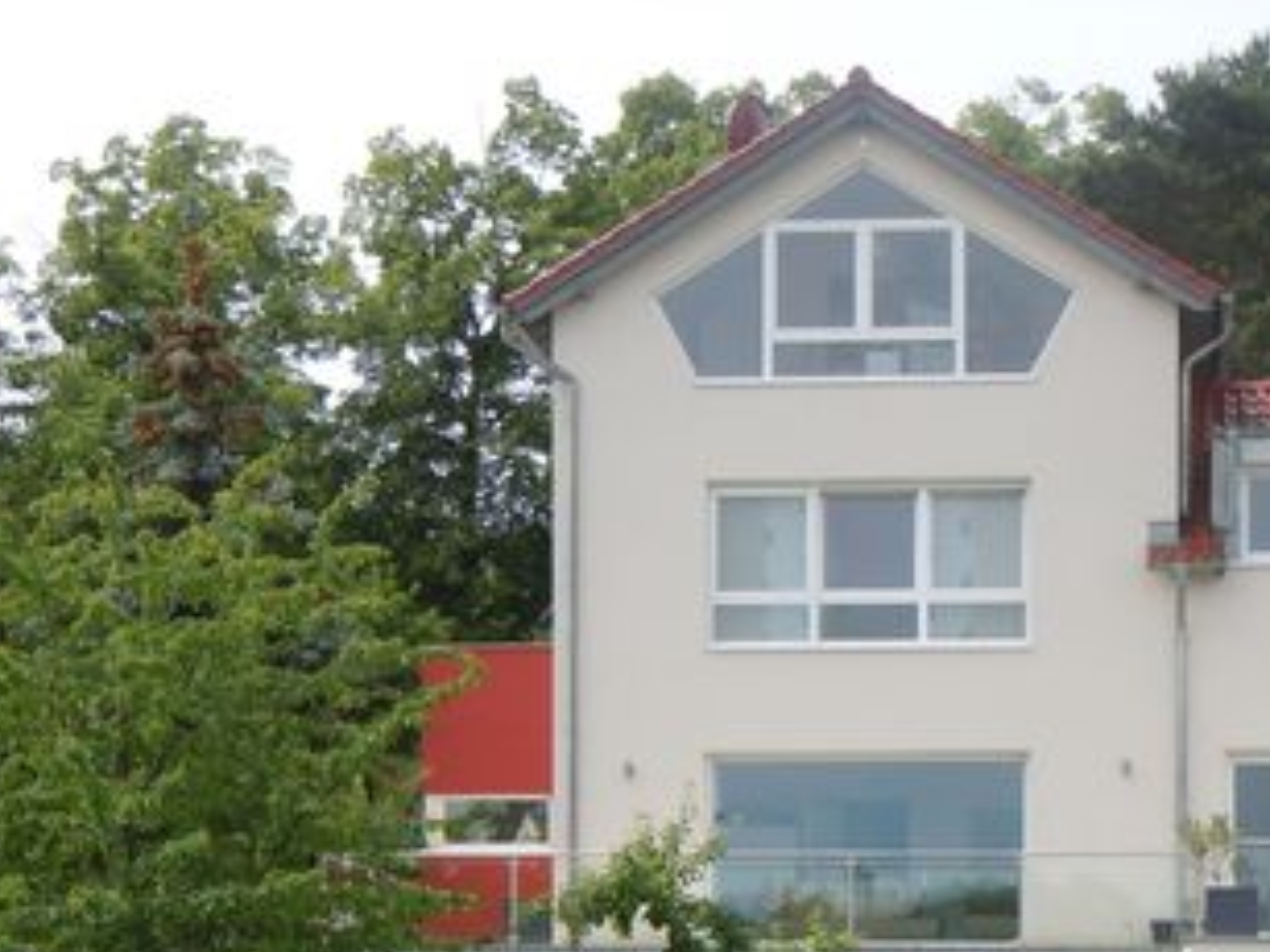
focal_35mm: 133
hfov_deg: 14.8
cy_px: 923
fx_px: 4878
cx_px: 579
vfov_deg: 11.1
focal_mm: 12.2
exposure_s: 1/500
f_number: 4.1
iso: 100
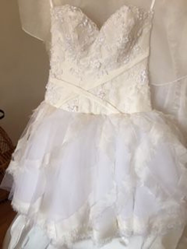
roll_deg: -0.7
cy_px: 124
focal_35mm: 29
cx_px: 94
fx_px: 209
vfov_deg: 61.7
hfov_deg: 48.2
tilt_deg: -28.7
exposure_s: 1/246
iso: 32
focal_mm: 4.15
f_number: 2.2
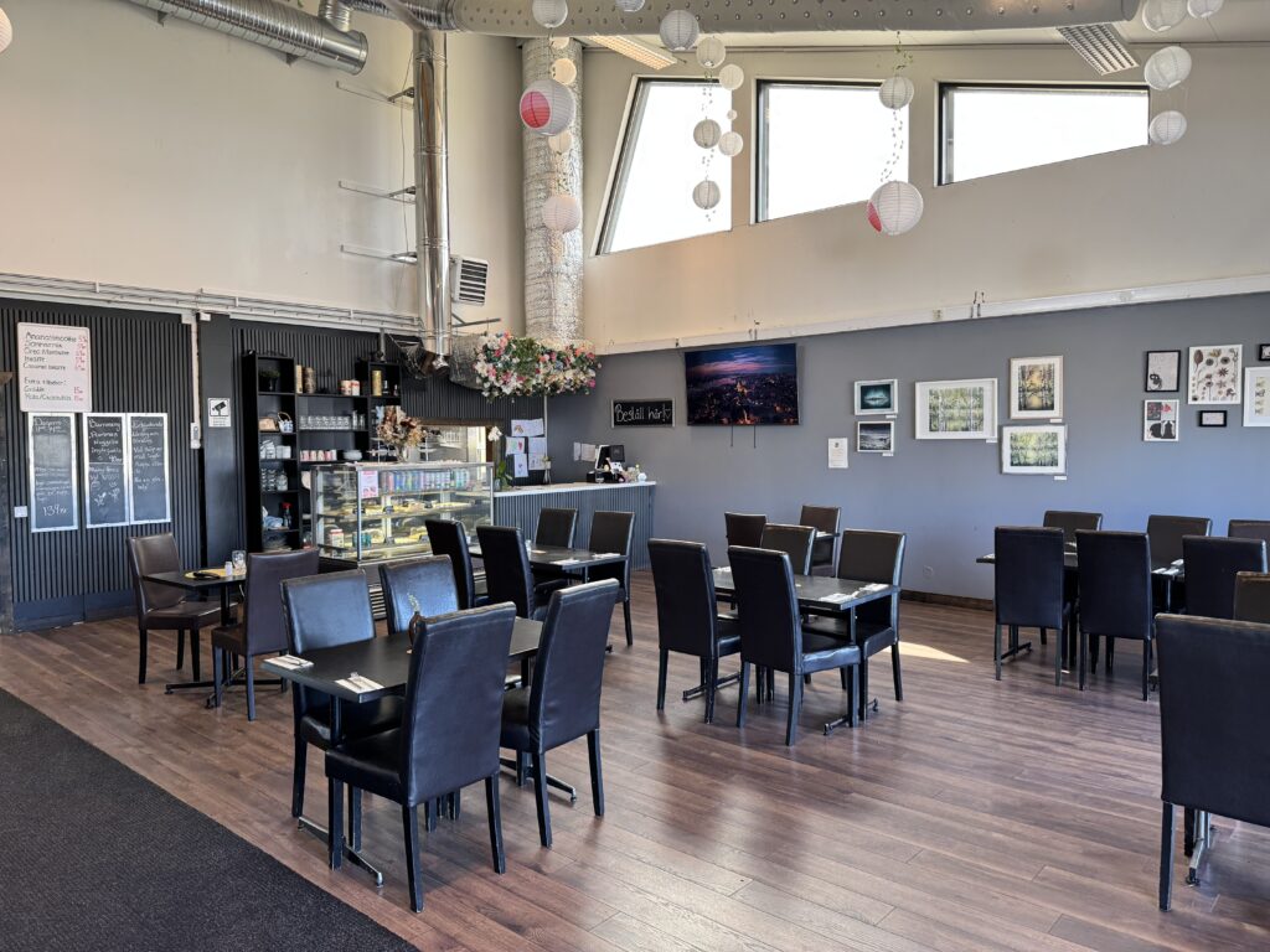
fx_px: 881
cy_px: 476
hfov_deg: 71.6
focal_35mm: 24
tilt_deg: -2.1
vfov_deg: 56.8
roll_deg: +1.0
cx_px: 635
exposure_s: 1/100
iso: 125
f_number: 1.78
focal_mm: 6.76
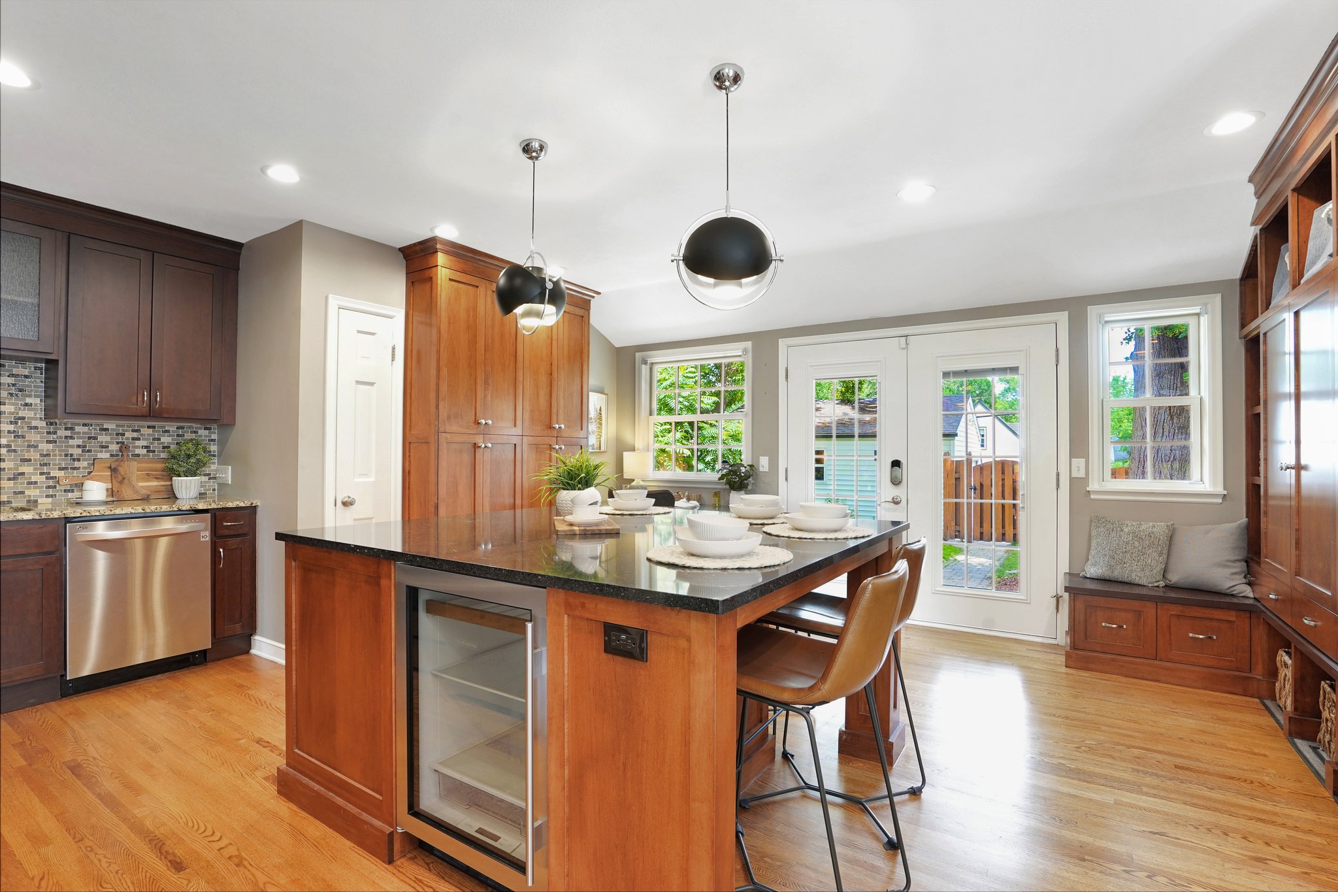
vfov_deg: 73.7
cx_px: 669
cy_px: 446
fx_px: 595
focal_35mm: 16
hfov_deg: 96.7
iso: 400
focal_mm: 16
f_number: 8
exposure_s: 1/20
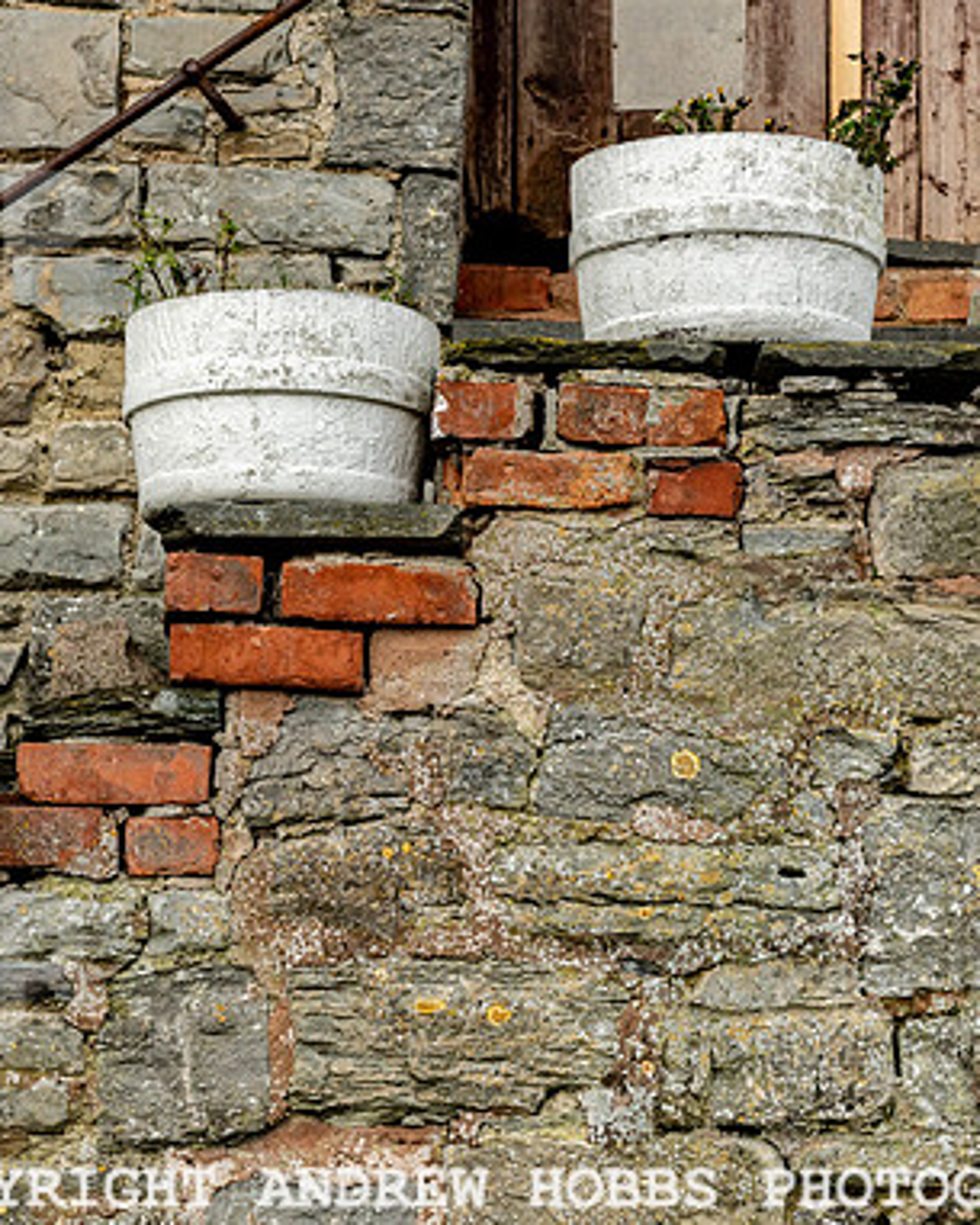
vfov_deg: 21.0
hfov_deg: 16.9
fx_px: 3298
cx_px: 513
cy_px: 625
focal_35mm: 91
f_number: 5
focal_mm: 60
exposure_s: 1/3200
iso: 200
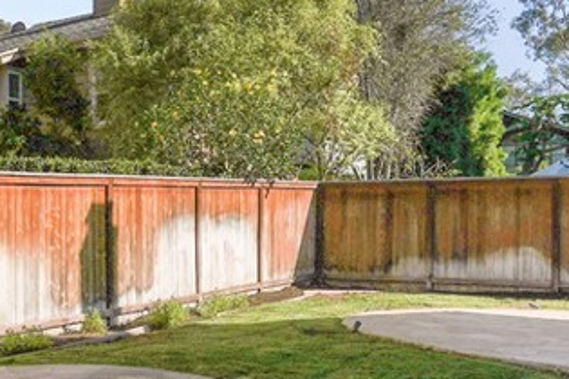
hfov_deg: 34.7
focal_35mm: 52
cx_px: 2
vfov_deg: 25.9
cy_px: 245
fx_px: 822
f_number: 14
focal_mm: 16
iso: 160
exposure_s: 1/15
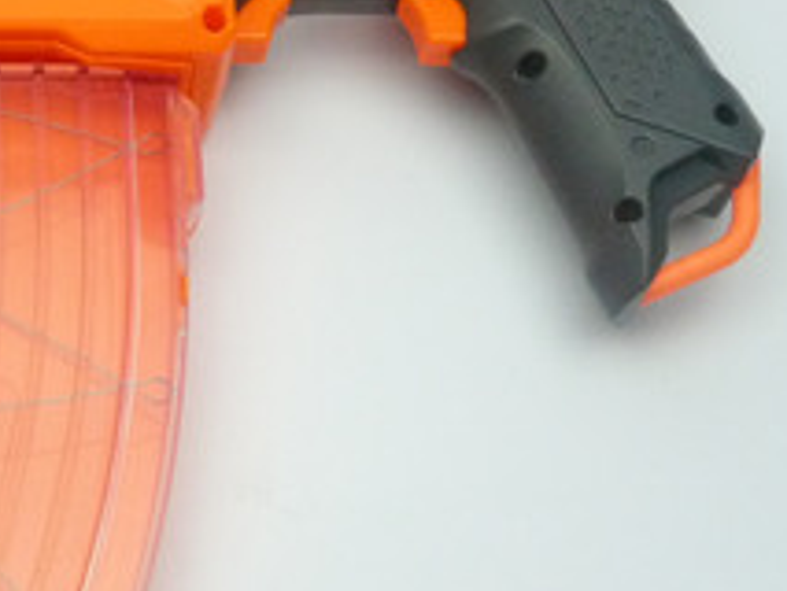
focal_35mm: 117
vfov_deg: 12.6
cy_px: 159
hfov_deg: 16.2
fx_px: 2662
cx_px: -118
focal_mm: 6.9
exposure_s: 1/100
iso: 400
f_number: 3
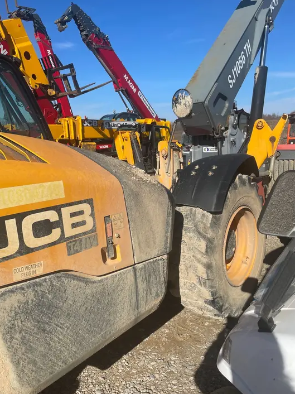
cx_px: 143
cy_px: 197
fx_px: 307
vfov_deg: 65.3
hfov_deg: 51.3
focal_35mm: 27
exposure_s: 1/4831
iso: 32
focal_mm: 4.2
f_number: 1.6
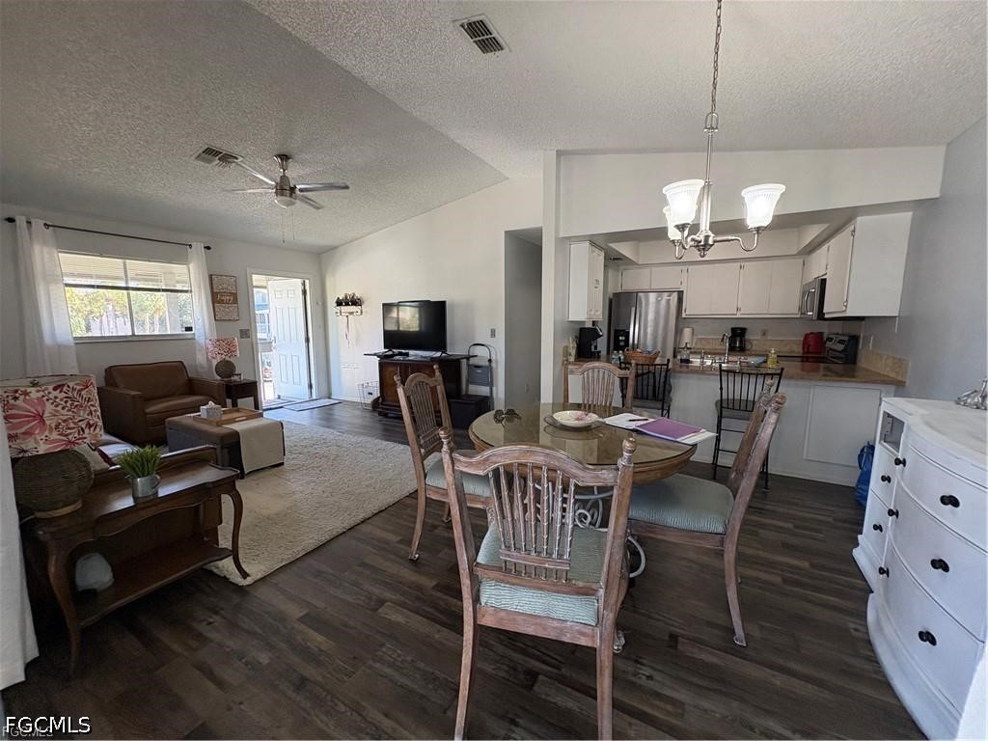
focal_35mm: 14
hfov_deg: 102.1
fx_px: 400
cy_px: 370
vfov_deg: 85.7
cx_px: 494
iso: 200
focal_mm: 2.22
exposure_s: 1/120
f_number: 2.2
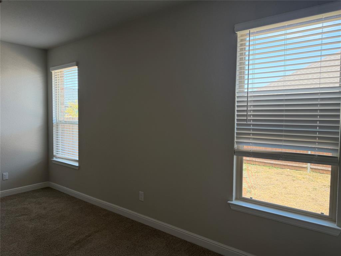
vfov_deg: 56.8
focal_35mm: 24
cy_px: 128
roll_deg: +0.0
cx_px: 170
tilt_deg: -5.0
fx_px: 236
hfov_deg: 71.6
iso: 125
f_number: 1.78
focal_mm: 6.76
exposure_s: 1/208
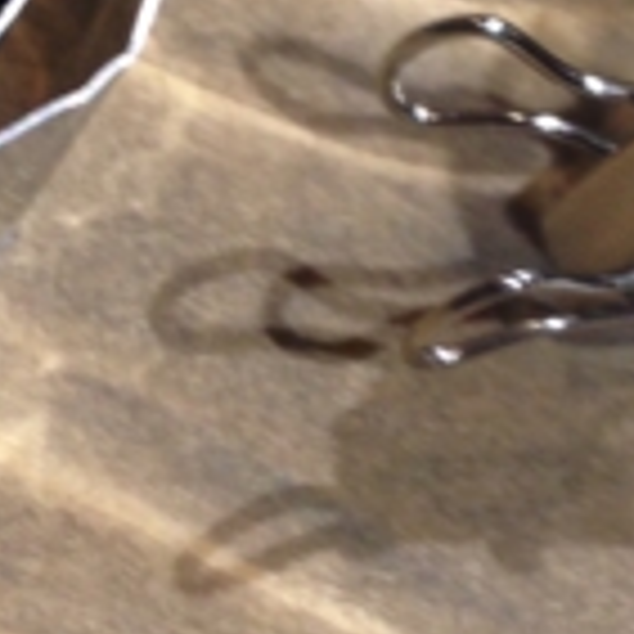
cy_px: 229
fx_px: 3440
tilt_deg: -59.3
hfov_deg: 10.5
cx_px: 211
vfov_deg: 10.5
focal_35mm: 166
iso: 80
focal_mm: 4.12
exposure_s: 1/20
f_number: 2.4
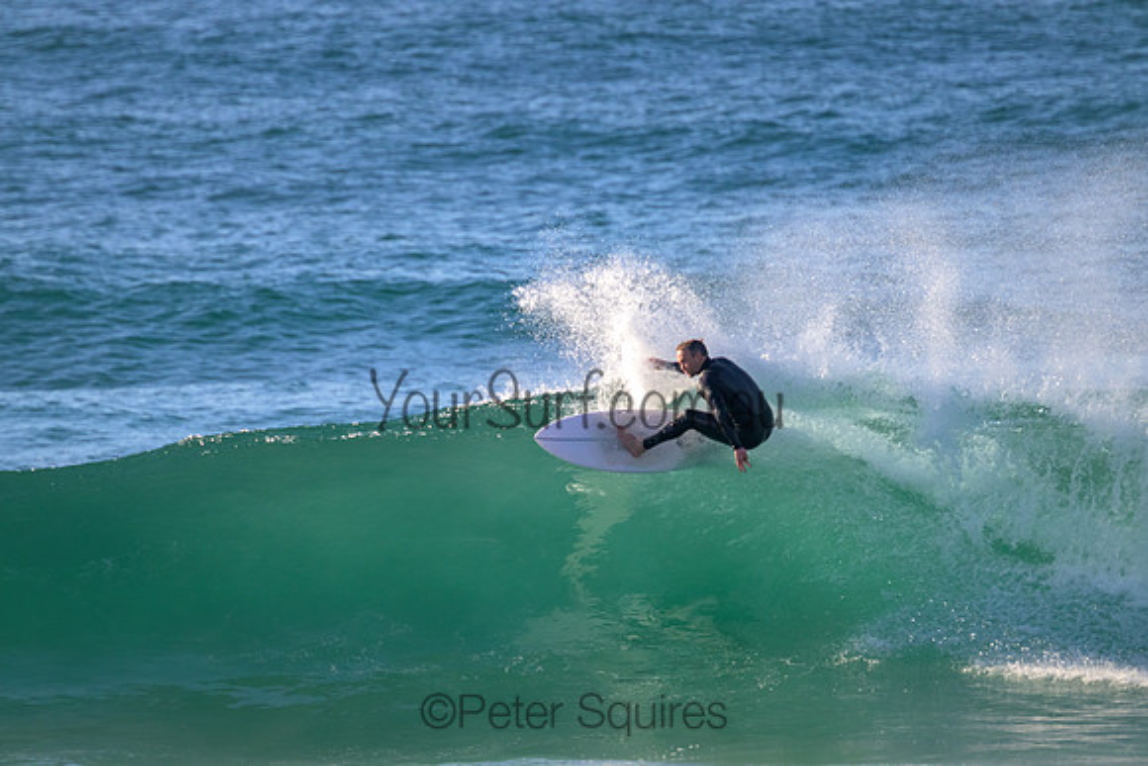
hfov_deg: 2.6
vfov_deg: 1.7
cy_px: 383
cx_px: 574
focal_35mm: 800
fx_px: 25516
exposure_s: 1/1250
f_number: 11
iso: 1250
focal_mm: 800
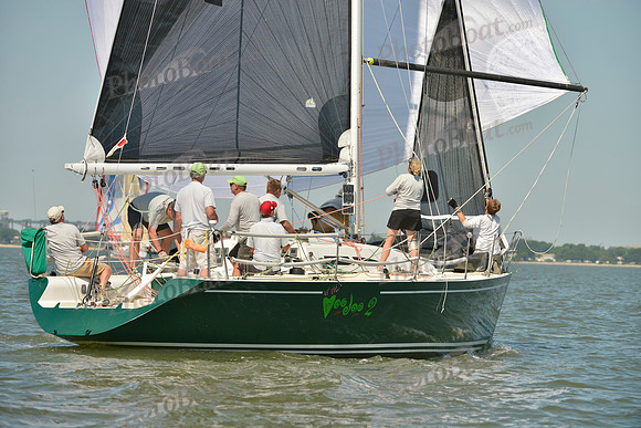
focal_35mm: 200
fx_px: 3562
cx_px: 320
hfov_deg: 10.3
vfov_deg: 6.9
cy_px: 214
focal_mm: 200
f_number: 7.1
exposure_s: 1/1000
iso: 200
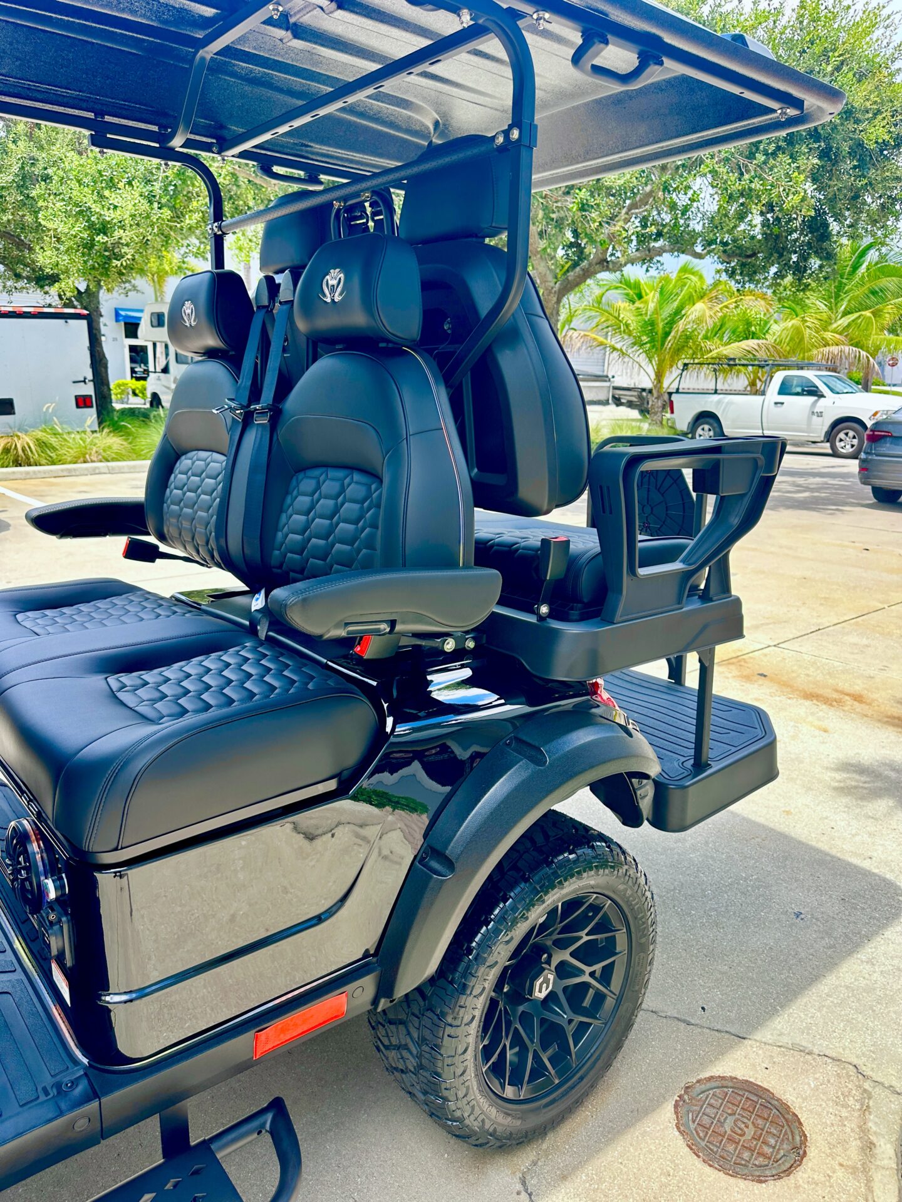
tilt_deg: -16.3
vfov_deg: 71.6
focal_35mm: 24
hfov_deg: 56.8
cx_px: 451
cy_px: 601
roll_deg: -1.1
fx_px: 834
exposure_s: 1/773
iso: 80
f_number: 1.78
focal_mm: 6.86
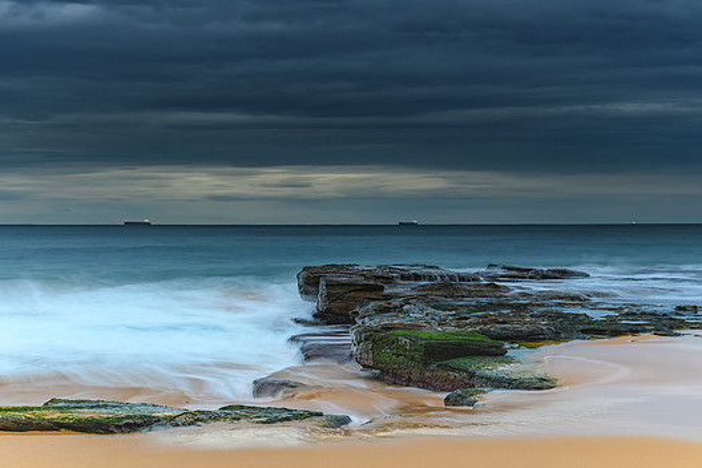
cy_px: 236
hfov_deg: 34.5
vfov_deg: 23.4
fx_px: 1131
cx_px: 344
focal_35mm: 58
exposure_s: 2
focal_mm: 35
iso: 200
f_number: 5
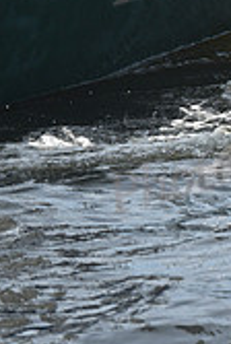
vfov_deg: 4.7
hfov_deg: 3.2
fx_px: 4150
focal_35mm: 433
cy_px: -126
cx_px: 3
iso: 320
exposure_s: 1/1250
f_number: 9
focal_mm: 125
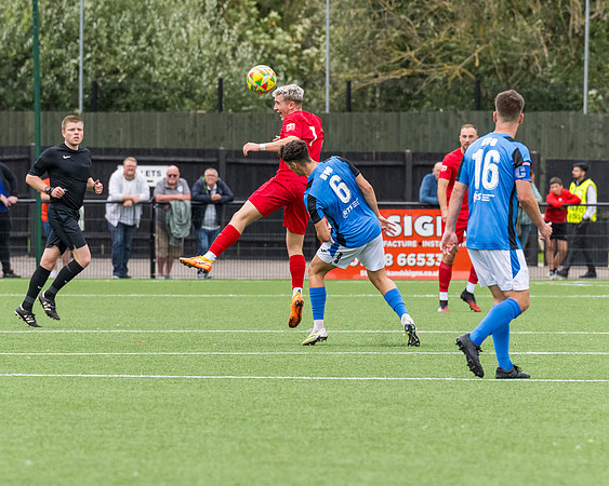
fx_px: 7882
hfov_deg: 4.4
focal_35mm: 437
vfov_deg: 3.5
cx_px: 274
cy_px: 278
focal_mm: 200
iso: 800
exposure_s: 1/3200
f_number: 5
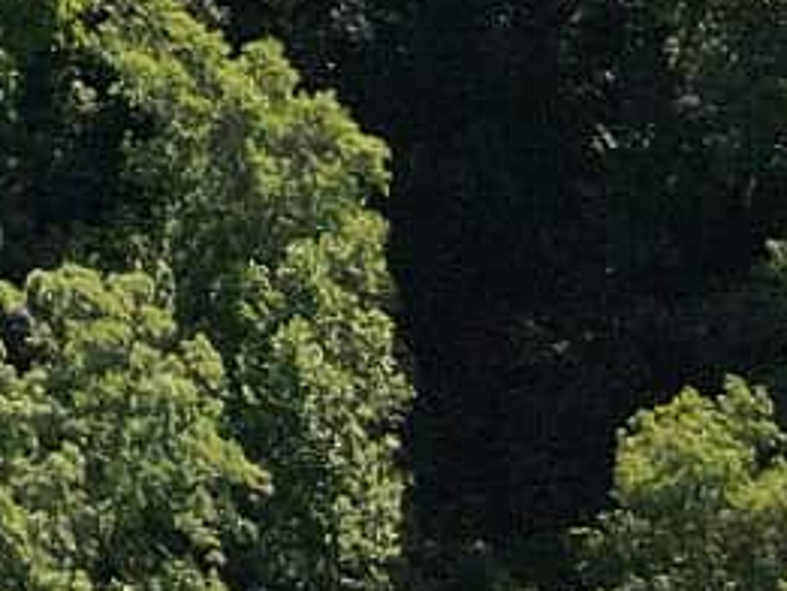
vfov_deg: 6.7
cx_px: -1324
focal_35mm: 188
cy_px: -1565
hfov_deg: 9.1
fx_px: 4276
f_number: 2.8
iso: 100
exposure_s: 1/30
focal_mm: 4.5
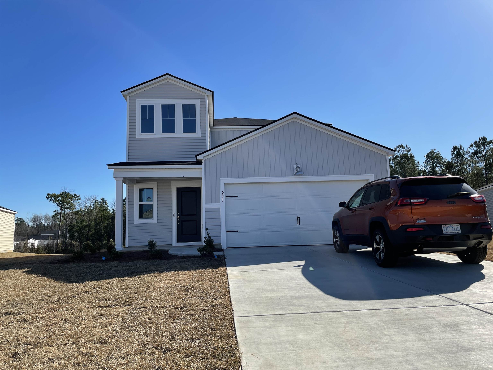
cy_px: 185
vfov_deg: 53.1
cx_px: 246
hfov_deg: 67.3
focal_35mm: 26
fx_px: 370
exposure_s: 1/4292
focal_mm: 4.2
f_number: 1.6
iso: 32
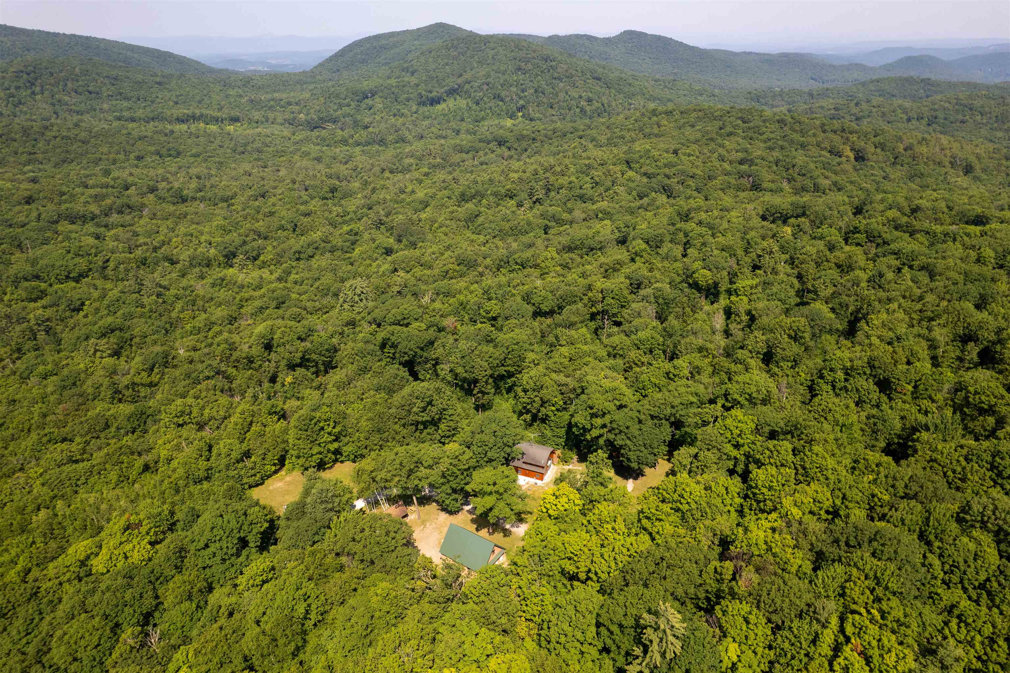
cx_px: 505
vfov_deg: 57.2
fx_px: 617
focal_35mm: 22
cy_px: 336
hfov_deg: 78.6
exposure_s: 1/160
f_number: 2.8
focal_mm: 8.38
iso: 100
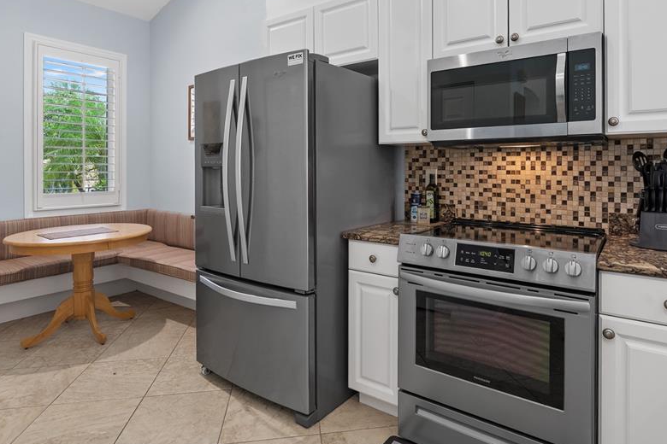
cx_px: 362
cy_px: 161
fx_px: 389
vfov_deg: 58.6
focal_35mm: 21
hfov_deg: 81.0
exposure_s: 1/2
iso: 400
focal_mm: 16
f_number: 9
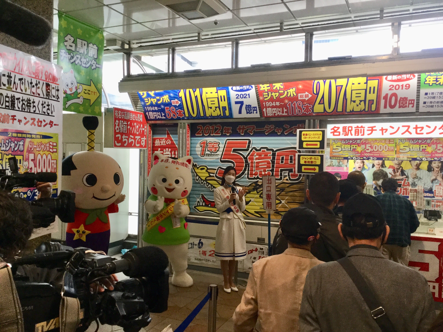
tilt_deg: -2.7
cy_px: 166
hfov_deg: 58.4
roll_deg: -2.0
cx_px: 222
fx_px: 397
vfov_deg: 45.4
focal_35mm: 31
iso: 32
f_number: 2.4
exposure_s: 1/30
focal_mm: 3.3
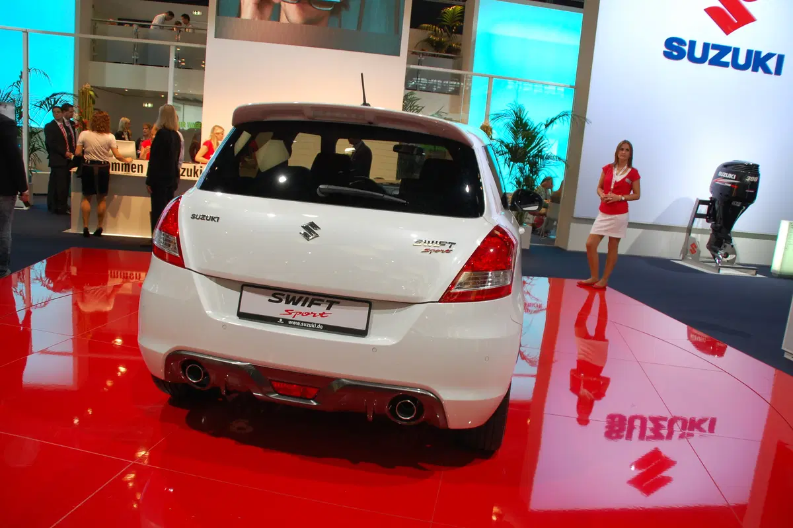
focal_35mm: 27
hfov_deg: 67.4
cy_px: 264
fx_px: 594
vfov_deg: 47.9
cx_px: 396
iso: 400
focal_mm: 18
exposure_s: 1/100
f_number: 5
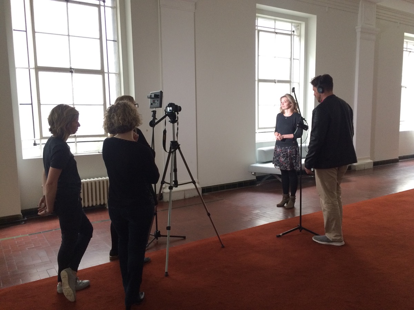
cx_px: 207
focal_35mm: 29
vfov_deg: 48.2
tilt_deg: -5.5
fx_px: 347
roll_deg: +0.1
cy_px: 155
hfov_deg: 61.7
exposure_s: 1/33
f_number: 2.2
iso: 250
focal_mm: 4.15
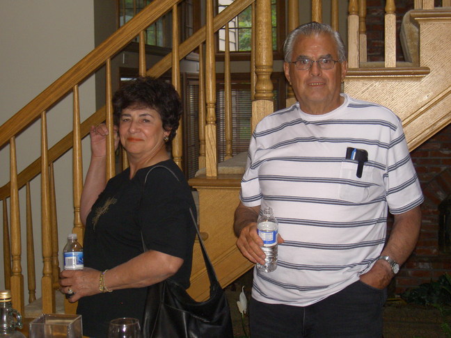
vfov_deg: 21.3
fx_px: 899
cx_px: 226
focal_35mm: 69
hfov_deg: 28.2
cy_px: 169
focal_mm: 14.2
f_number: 3.7
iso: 100
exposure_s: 1/80
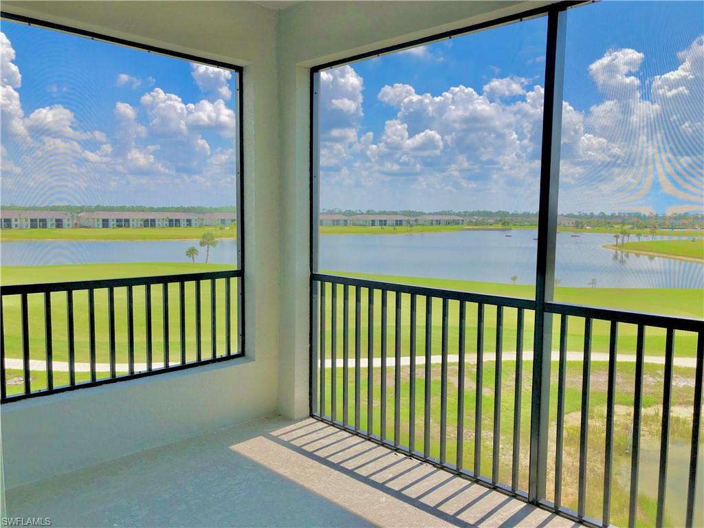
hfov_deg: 63.4
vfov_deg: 49.7
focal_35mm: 28
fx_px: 569
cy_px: 264
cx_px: 352
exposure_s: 1/1600
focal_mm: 4
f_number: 1.8
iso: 20
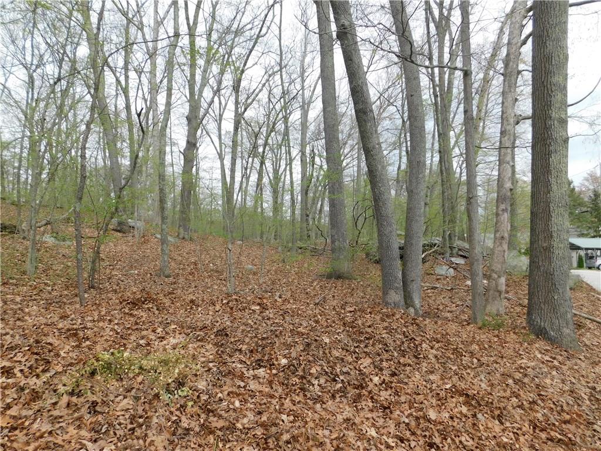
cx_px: 300
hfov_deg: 73.9
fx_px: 399
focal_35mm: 23
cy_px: 226
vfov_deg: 58.9
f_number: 3
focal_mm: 4
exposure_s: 1/500
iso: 125
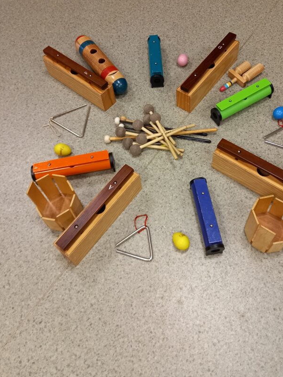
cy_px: 147
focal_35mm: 32
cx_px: 154
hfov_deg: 44.1
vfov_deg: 56.3
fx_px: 349
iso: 200
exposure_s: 1/40
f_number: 2
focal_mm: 4.6
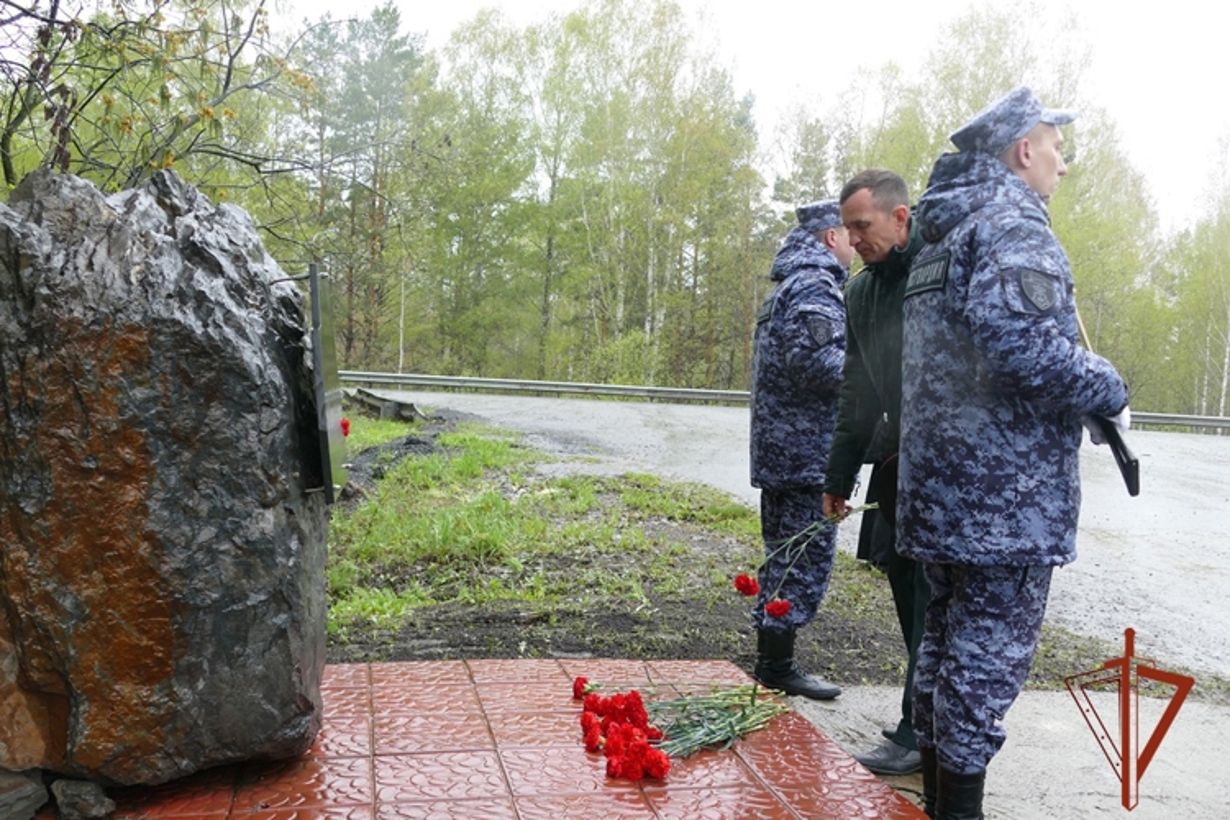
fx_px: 1127
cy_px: 410
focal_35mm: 33
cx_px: 615
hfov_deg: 57.2
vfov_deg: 40.0
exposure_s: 1/160
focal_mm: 11.86
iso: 125
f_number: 3
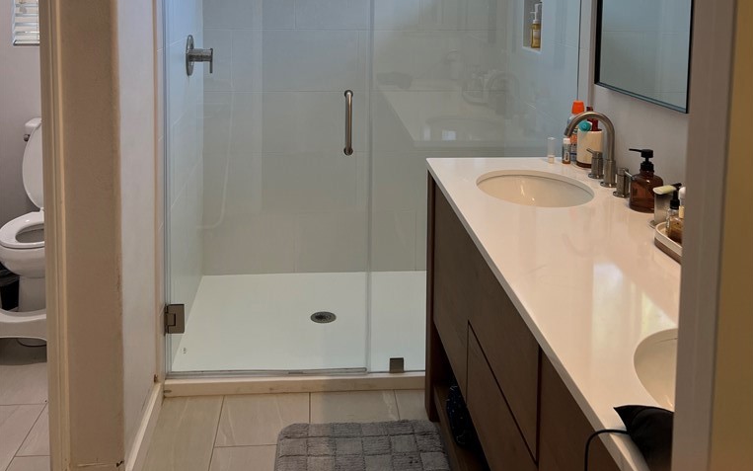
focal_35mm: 37
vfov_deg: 33.0
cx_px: 378
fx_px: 759
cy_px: 63
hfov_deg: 52.7
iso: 50
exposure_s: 1/120
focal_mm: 5.7
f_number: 1.5
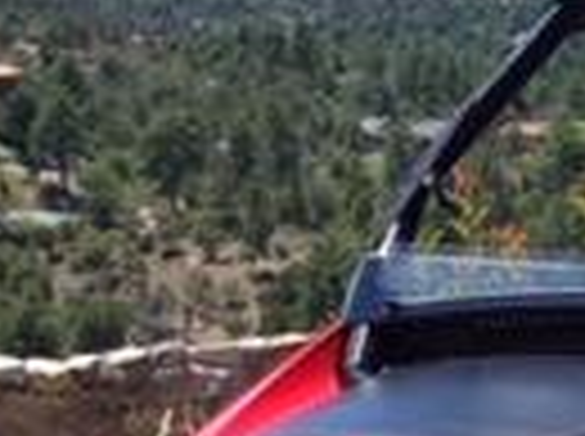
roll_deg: +2.8
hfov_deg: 11.7
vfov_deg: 9.0
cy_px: 517
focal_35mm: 163
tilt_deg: -11.0
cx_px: 814
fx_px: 2750
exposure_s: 1/985
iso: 50
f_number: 2.4
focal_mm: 4.12
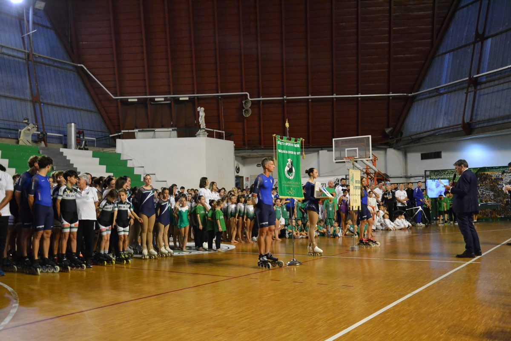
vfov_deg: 36.9
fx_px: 511
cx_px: 256
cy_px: 170
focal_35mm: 36
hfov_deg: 53.1
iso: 3200
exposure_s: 1/125
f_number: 3.8
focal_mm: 24
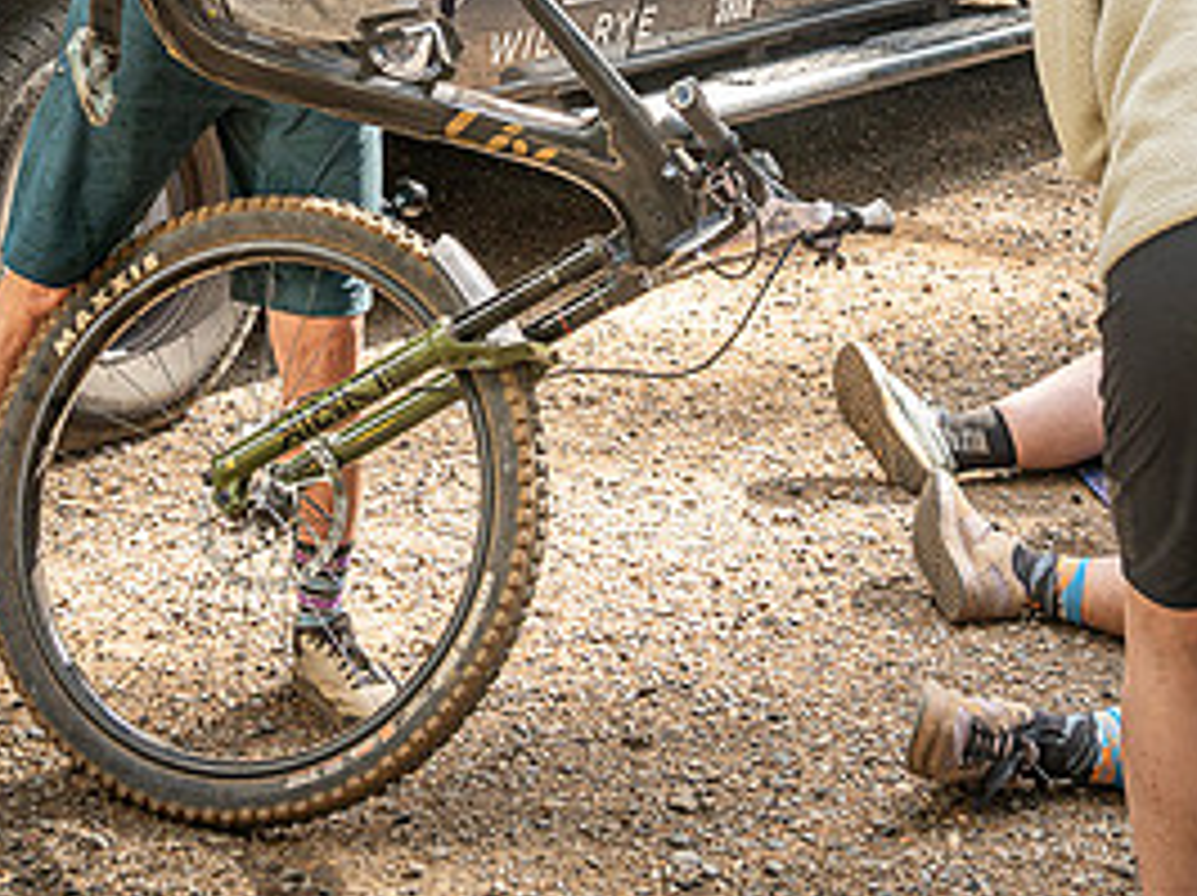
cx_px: 567
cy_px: -36
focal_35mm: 92
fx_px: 3178
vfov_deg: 15.7
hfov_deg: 21.3
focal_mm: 26
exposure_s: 1/160
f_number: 4.5
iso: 200
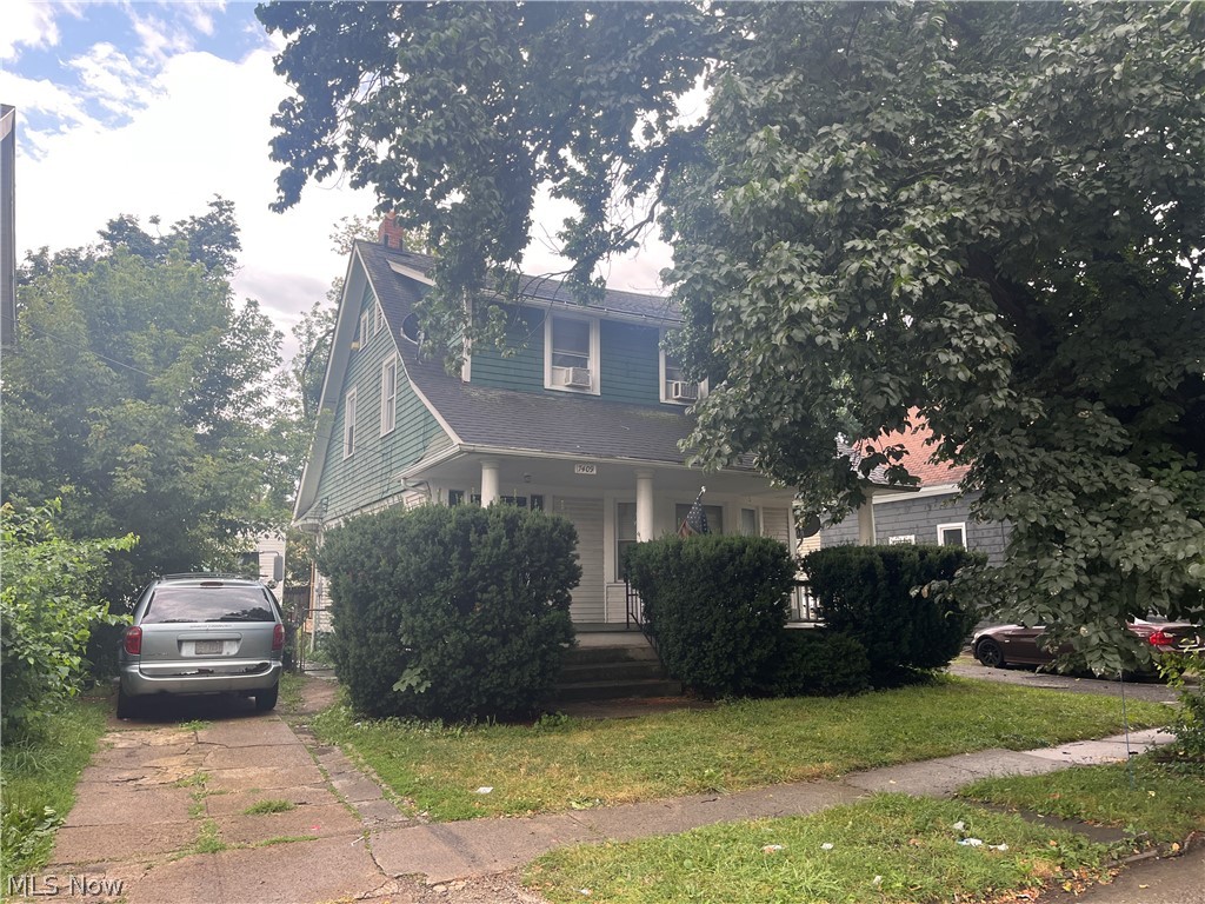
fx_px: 905
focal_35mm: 26
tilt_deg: +13.1
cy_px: 452
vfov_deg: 53.1
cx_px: 602
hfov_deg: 67.3
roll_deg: -1.5
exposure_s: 1/355
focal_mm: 5.1
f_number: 1.6
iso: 50
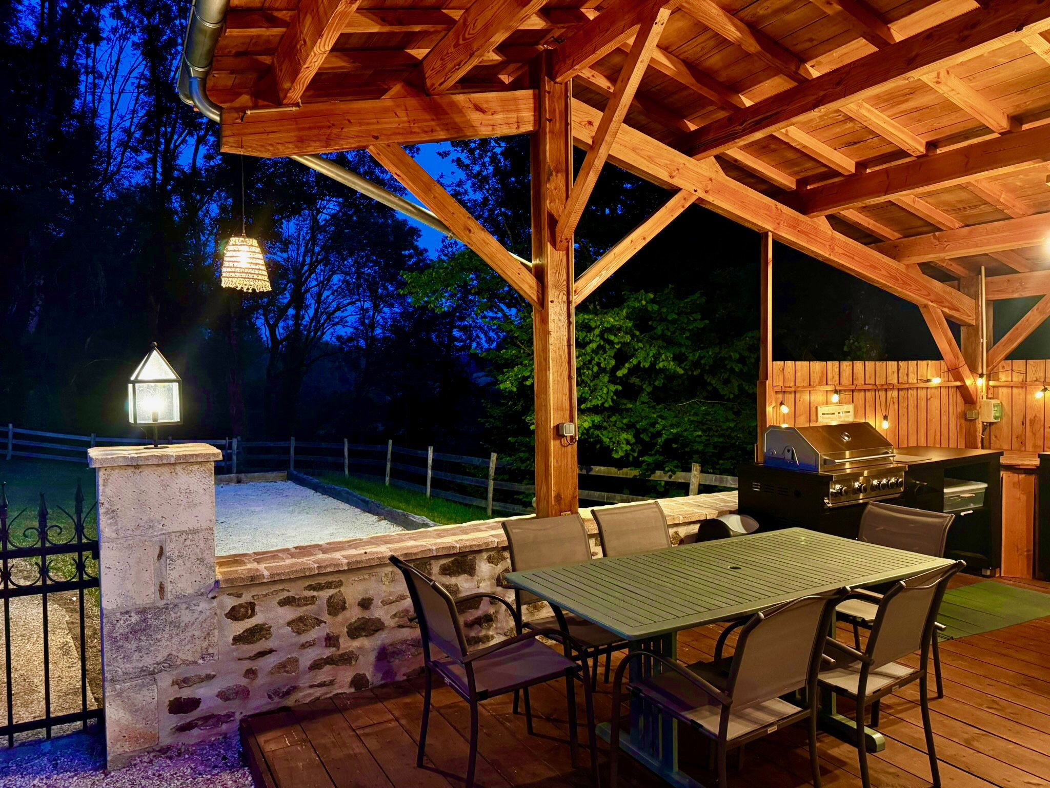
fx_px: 728
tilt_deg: -1.7
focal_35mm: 24
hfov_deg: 71.6
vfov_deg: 56.8
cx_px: 525
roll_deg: +0.3
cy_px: 394
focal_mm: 6.76
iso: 800
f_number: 1.78
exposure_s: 1/33
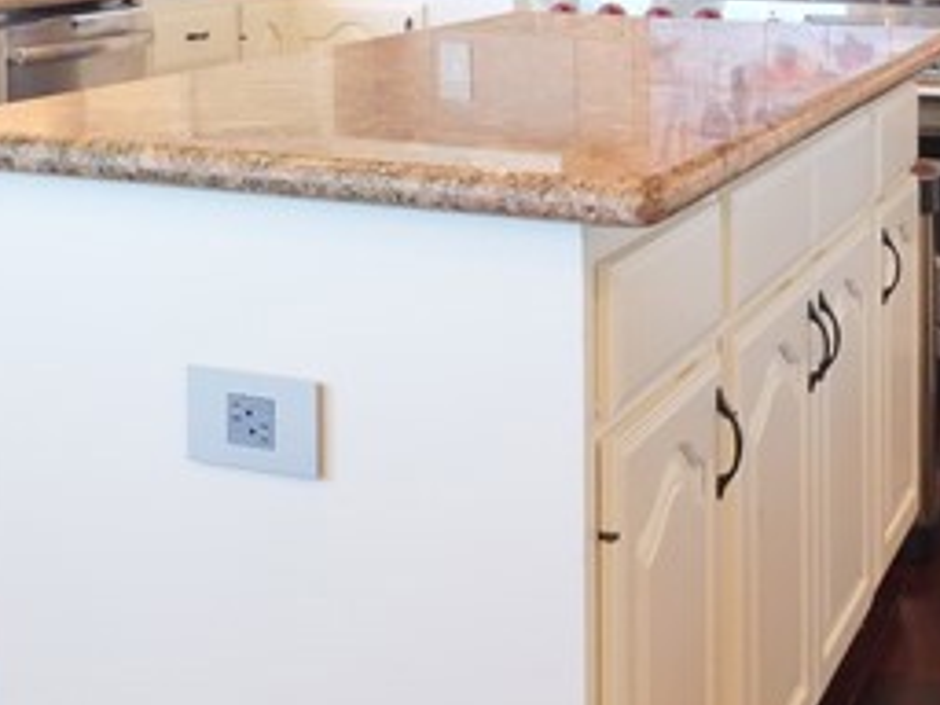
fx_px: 1955
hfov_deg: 26.6
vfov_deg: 19.2
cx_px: 207
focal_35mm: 72
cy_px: -165
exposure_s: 1/40
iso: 2000
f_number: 8
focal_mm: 9
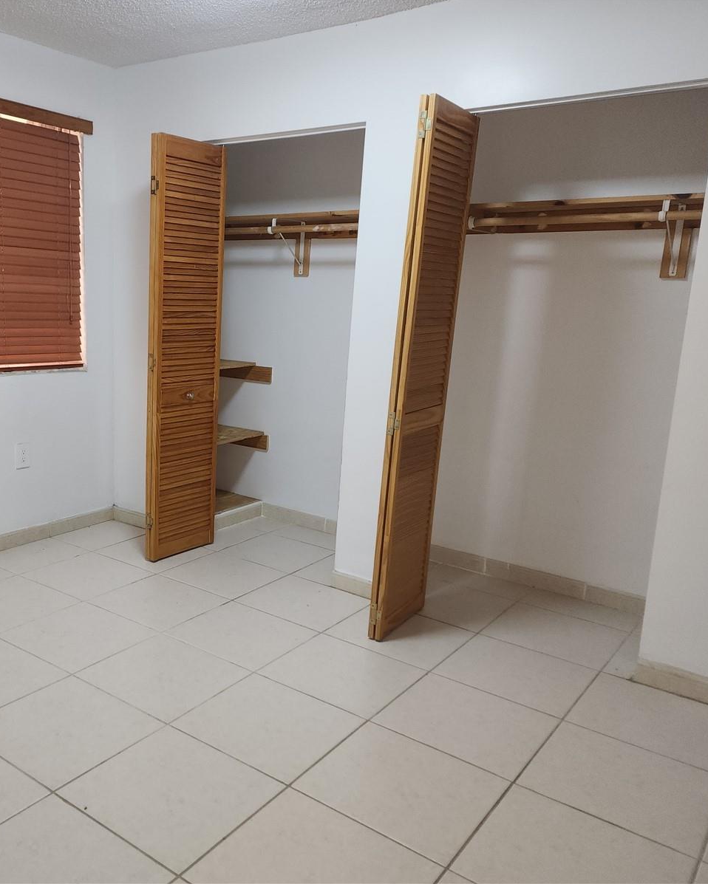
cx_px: 206
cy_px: 442
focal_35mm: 30
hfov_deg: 47.3
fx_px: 786
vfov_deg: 58.8
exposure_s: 1/30
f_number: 1.8
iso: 100
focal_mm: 6.4
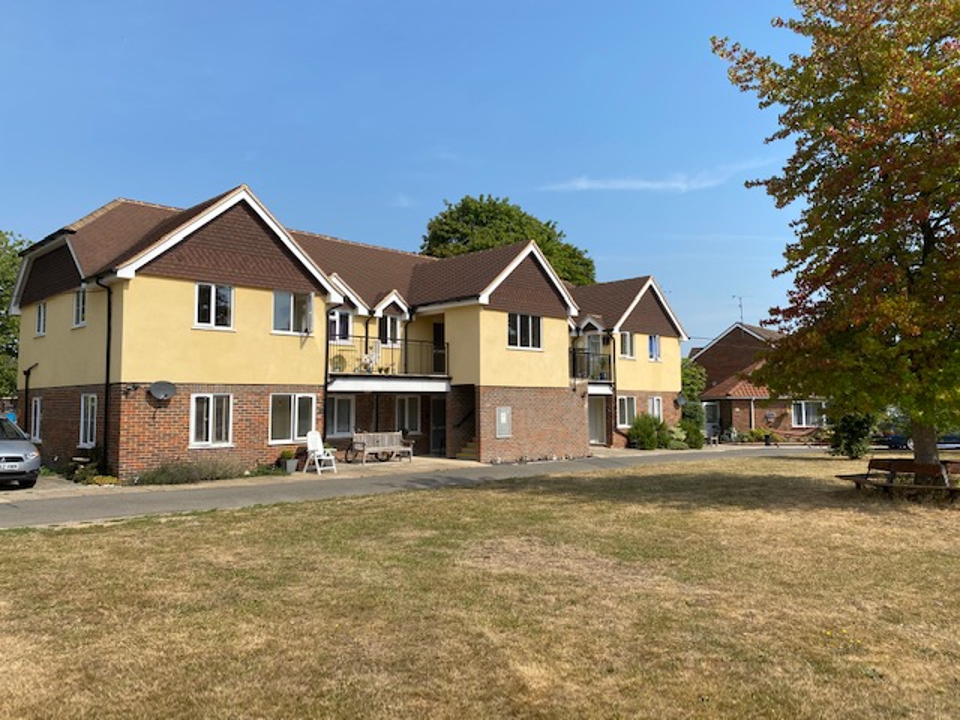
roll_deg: +0.5
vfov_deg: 53.1
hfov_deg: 67.3
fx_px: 721
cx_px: 480
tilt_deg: +0.3
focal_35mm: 26
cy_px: 360
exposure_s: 1/2967
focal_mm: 4.25
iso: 32
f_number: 1.8
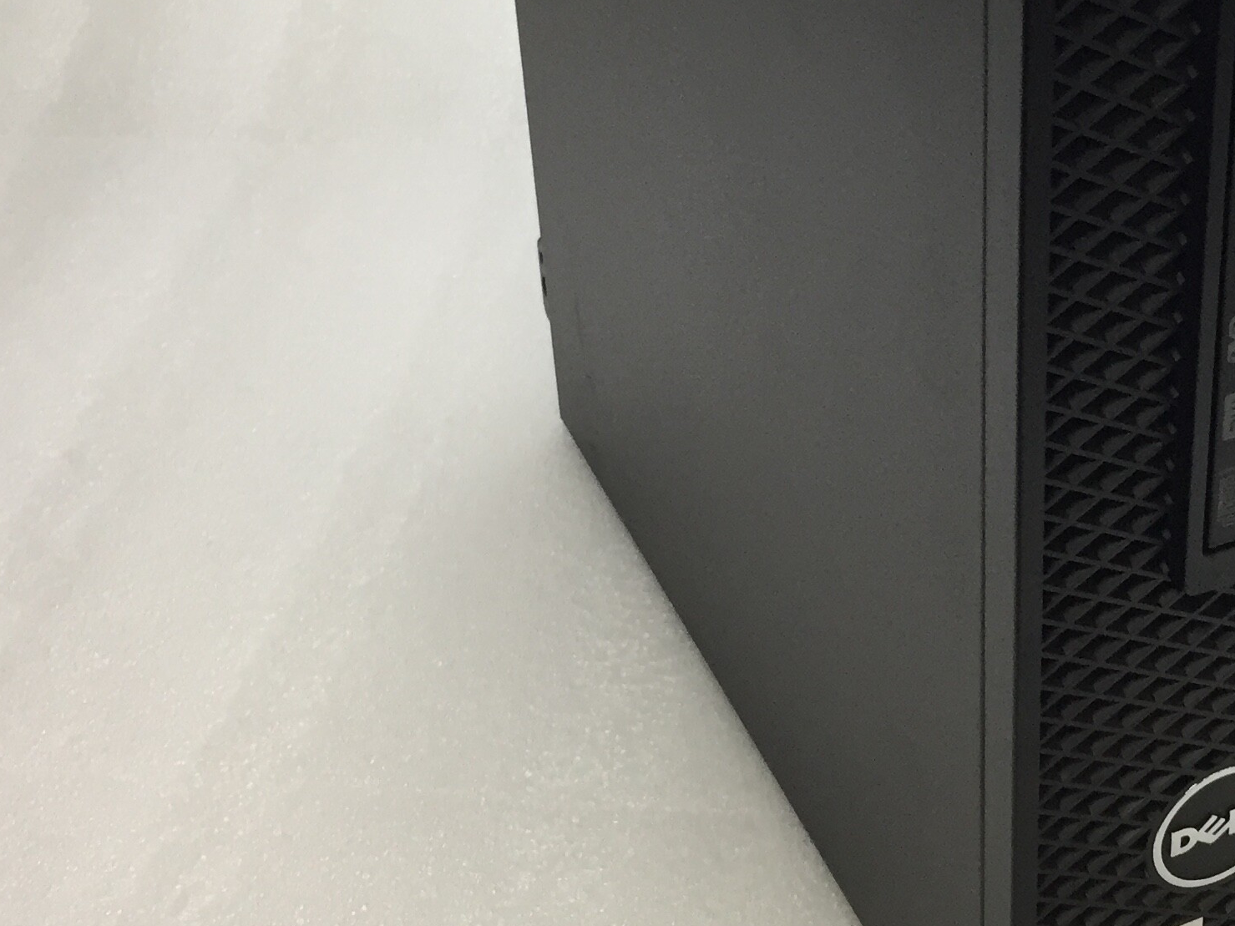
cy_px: 270
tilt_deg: -30.6
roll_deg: +0.1
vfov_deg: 22.8
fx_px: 2283
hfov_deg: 29.7
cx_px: 944
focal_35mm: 64
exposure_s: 1/30
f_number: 2.2
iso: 40
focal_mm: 4.15
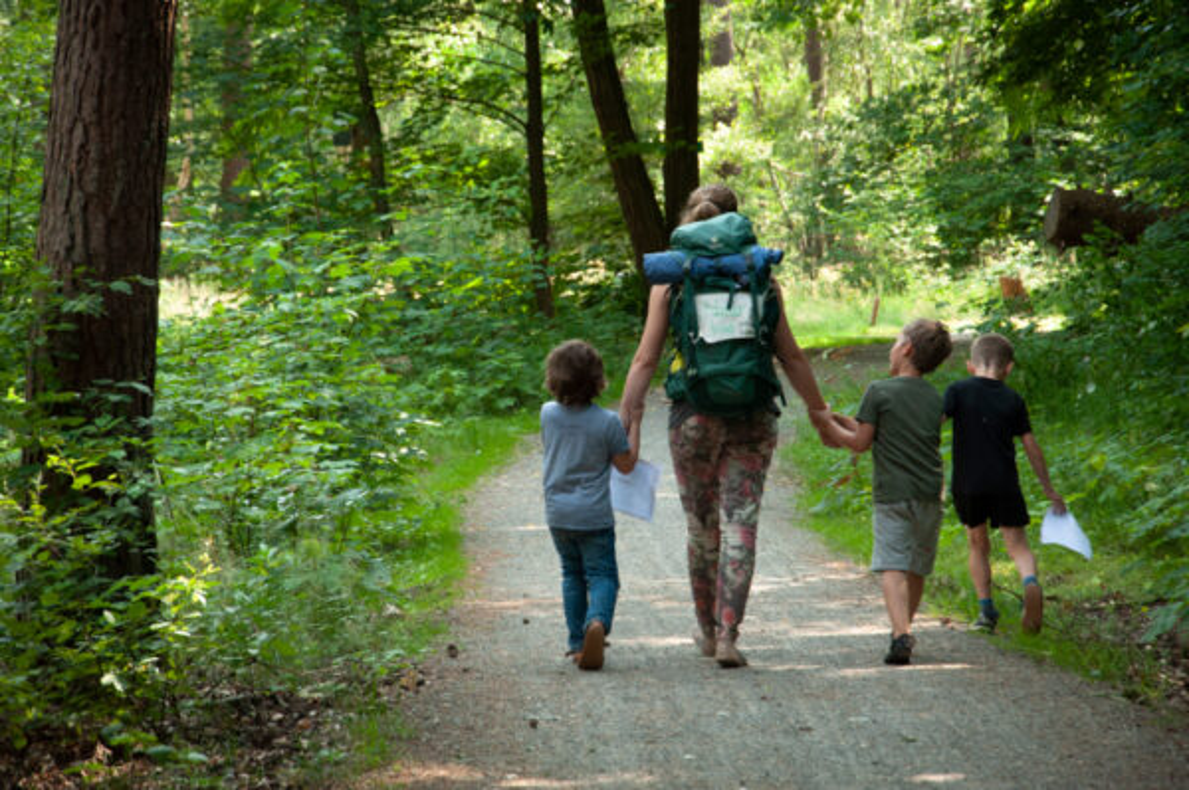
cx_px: 594
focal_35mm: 158
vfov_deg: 8.7
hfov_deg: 13.1
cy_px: 395
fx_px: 5197
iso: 800
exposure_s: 1/125
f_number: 10
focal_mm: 105
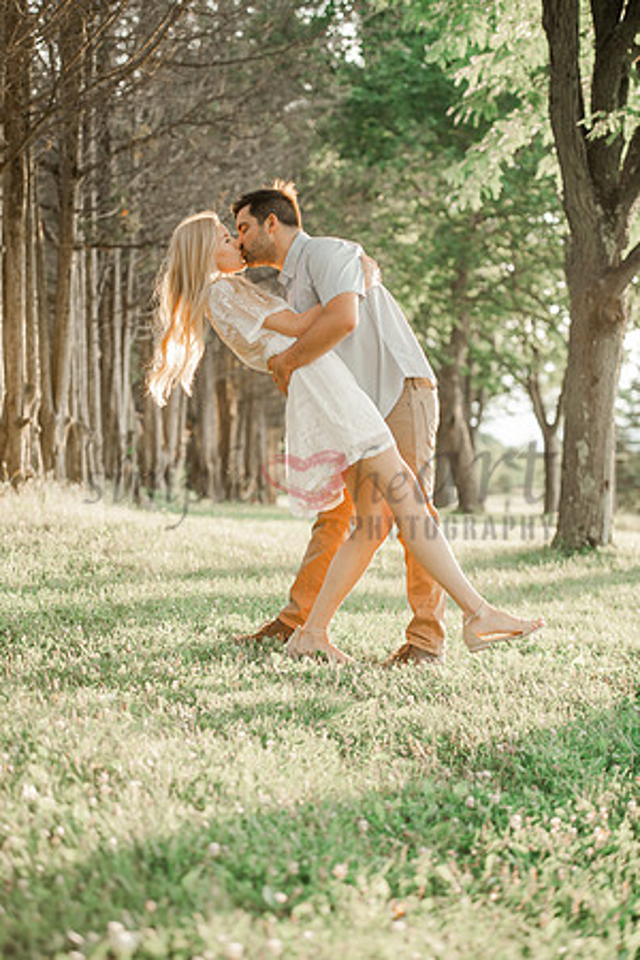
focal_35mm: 82
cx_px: 320
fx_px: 2186
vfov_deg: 24.8
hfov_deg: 16.7
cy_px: 480
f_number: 3.2
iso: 125
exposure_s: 1/60
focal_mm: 82
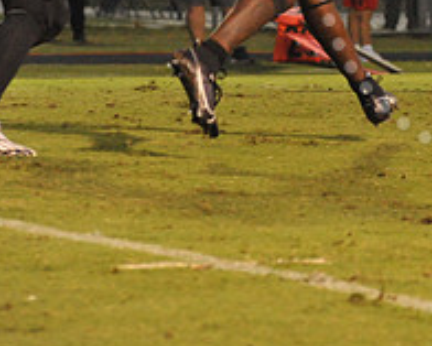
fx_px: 7087
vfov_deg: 2.8
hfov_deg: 3.5
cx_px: 525
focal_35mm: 554
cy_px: -44
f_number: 5.6
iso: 6400
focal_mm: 200
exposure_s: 1/200
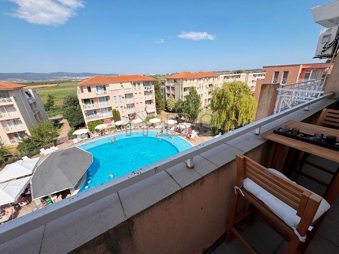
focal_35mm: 14
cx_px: 170
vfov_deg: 85.7
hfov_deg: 102.1
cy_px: 127
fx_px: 137
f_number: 2.2
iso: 50
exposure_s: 1/2985
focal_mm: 2.22
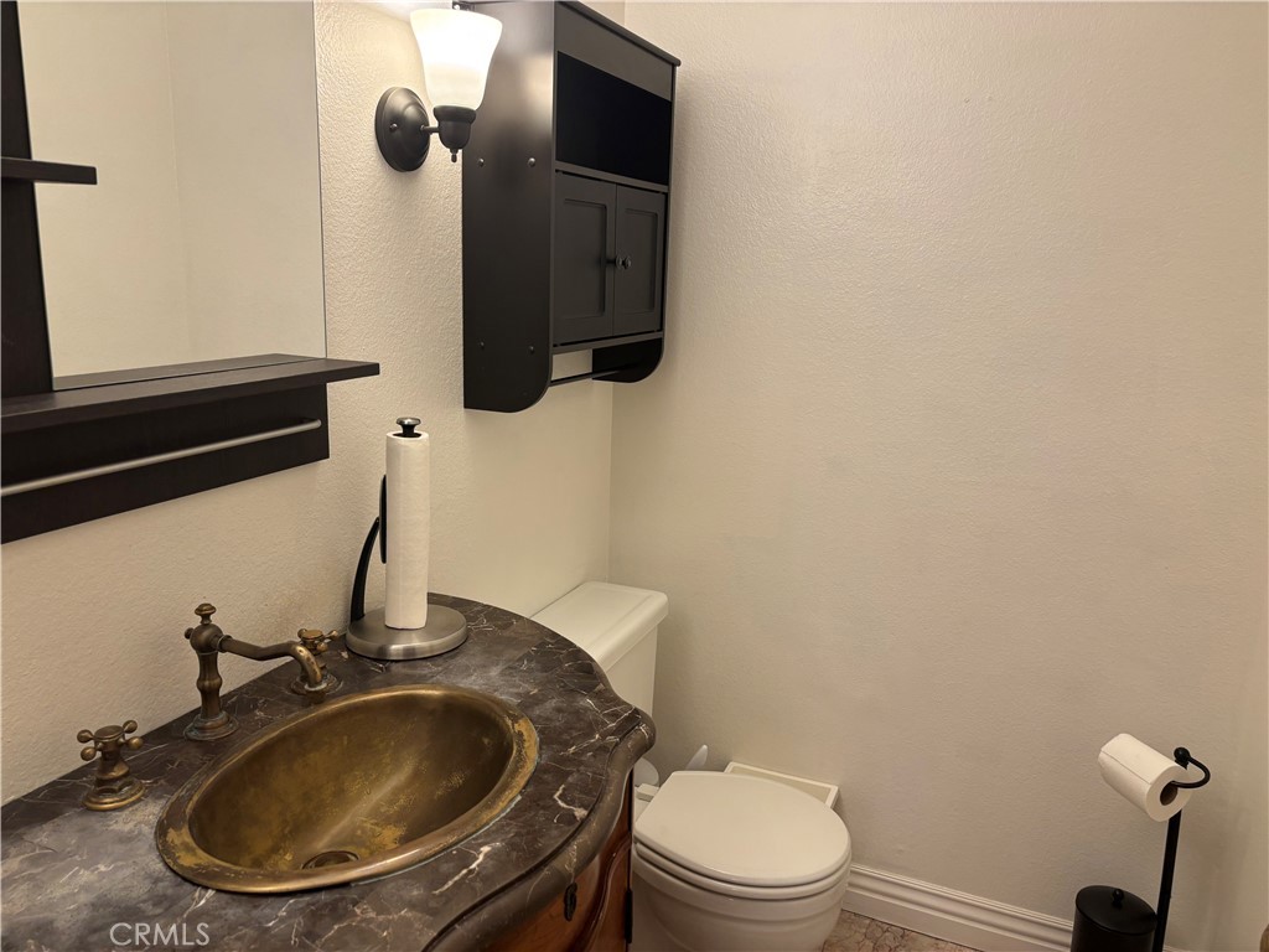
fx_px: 953
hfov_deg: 67.3
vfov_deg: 53.1
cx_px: 634
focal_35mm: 26
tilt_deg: -10.4
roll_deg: -0.8
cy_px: 476
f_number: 1.6
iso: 100
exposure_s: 1/60
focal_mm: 5.96
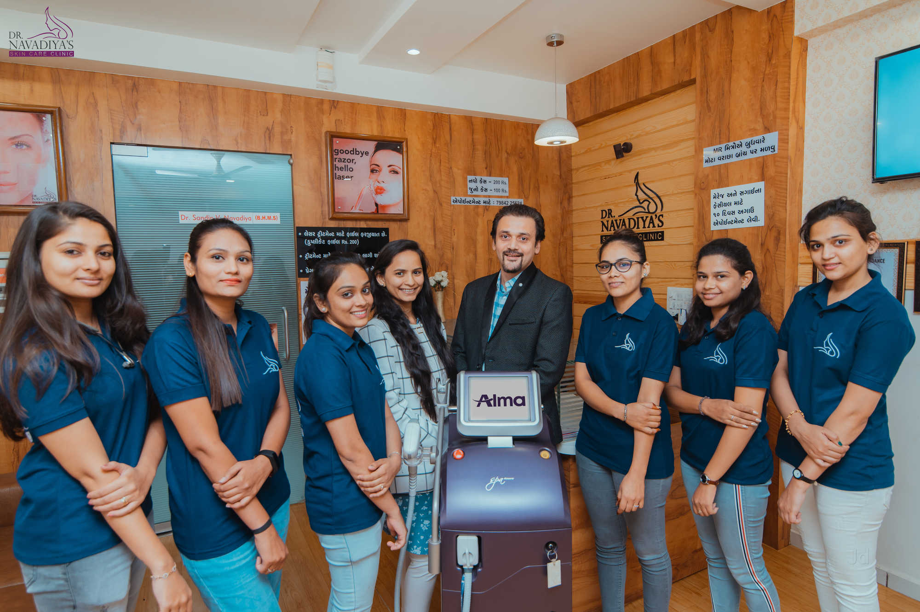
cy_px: 306
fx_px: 562
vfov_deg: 57.2
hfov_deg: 78.6
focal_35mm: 22
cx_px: 460
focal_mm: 22
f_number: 4
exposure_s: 1/100
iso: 500
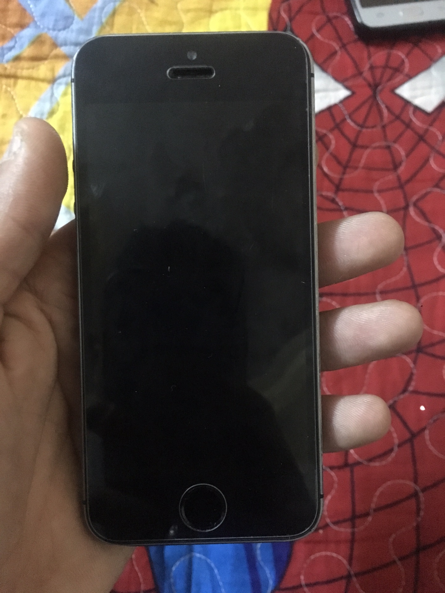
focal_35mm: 29
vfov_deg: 61.7
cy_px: 296
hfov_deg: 48.2
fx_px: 497
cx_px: 222
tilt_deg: -72.5
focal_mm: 4.15
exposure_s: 1/17
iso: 1250
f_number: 2.2
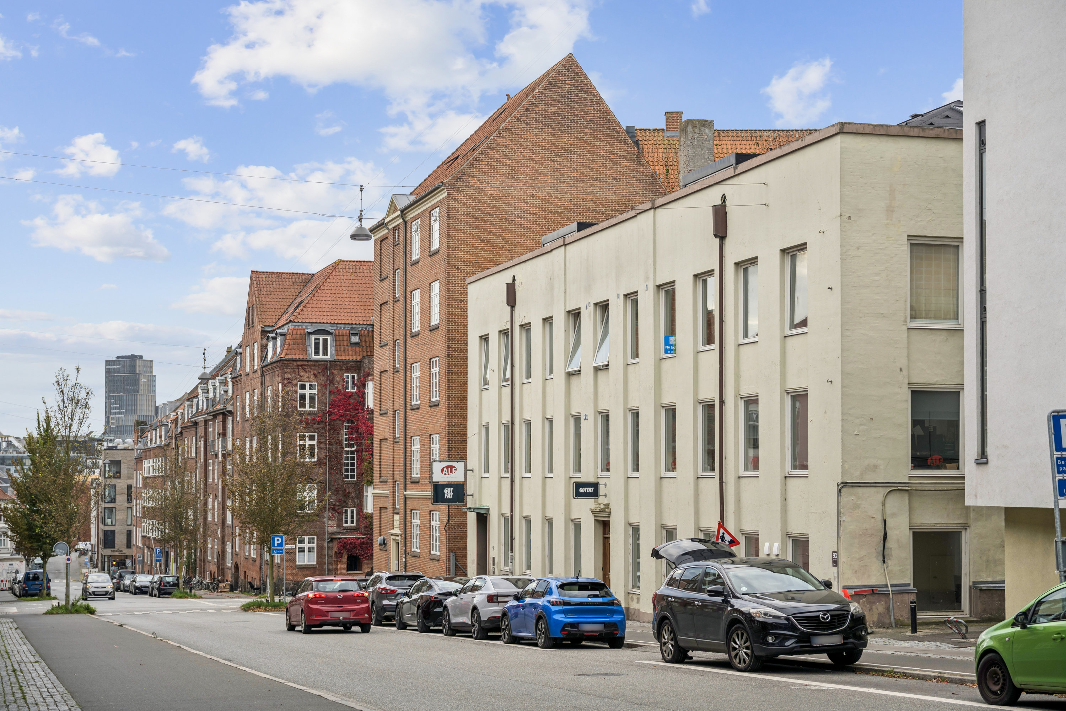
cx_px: 533
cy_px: 356
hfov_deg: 35.1
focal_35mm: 57
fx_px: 1688
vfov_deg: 23.8
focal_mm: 57
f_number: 4
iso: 125
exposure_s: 1/250
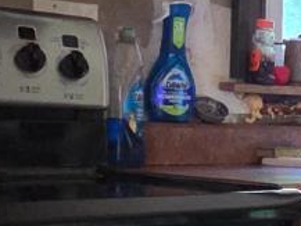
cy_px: 141
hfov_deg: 19.5
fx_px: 783
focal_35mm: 90
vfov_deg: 16.4
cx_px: 426
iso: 1250
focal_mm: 2.2
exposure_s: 1/60
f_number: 2.2
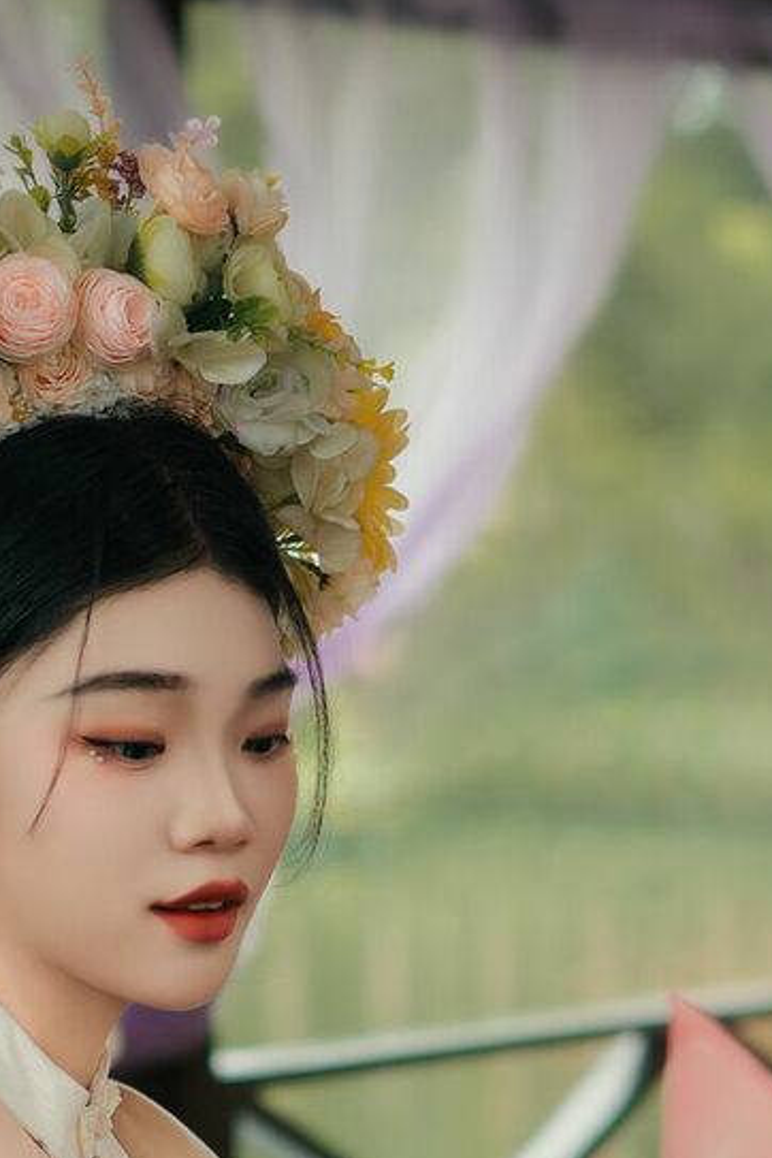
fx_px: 4664
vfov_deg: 14.0
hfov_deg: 9.5
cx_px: 488
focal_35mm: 145
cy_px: 1078
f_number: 2
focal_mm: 50
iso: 200
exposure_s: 1/125
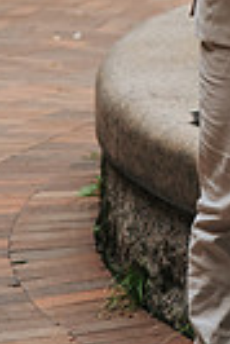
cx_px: 326
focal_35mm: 415
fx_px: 3966
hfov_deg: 3.3
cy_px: -215
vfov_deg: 4.9
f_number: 4
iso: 800
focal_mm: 82
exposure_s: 1/500
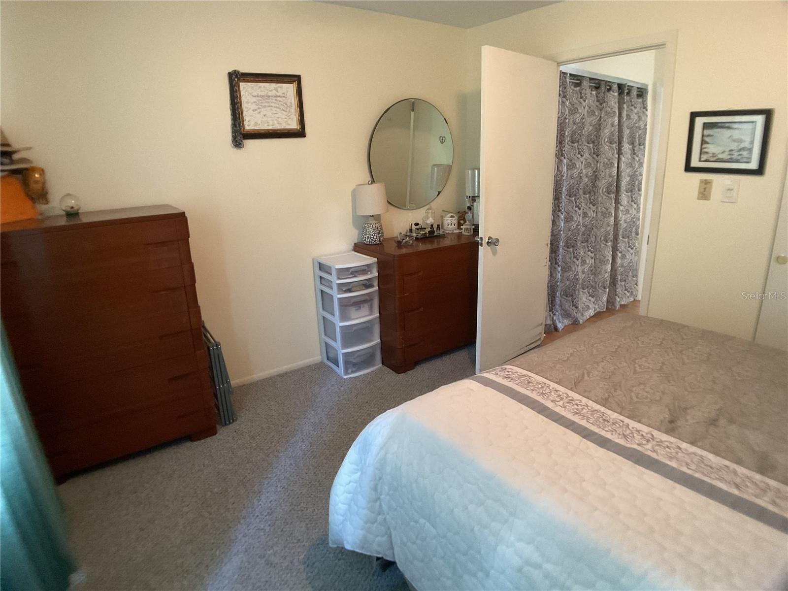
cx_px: 394
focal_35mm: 29
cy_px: 296
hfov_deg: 61.7
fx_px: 660
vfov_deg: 48.2
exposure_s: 1/30
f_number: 1.8
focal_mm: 3
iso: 320
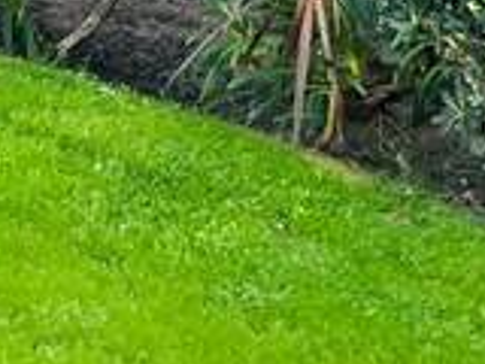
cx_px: -597
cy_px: -843
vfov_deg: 7.7
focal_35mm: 160
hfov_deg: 10.9
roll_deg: -4.6
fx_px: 2242
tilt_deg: +8.5
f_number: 1.6
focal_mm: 5.1
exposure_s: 1/556
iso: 32
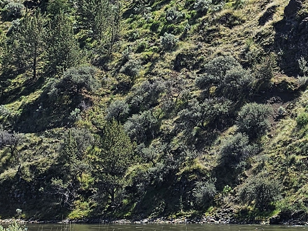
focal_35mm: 113
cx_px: 378
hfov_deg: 16.6
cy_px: 3
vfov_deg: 13.0
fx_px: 1006
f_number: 1.7
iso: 10
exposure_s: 1/559
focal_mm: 6.3
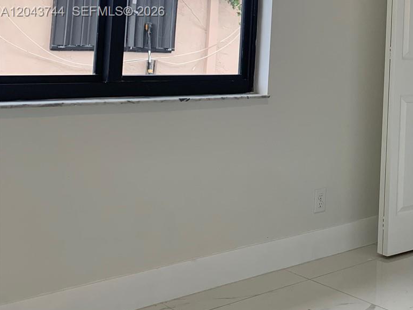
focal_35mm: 54
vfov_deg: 25.9
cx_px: 427
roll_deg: -2.0
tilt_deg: +3.5
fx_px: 644
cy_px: 12
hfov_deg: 32.3
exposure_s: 1/121
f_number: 1.8
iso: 50
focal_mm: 4.25
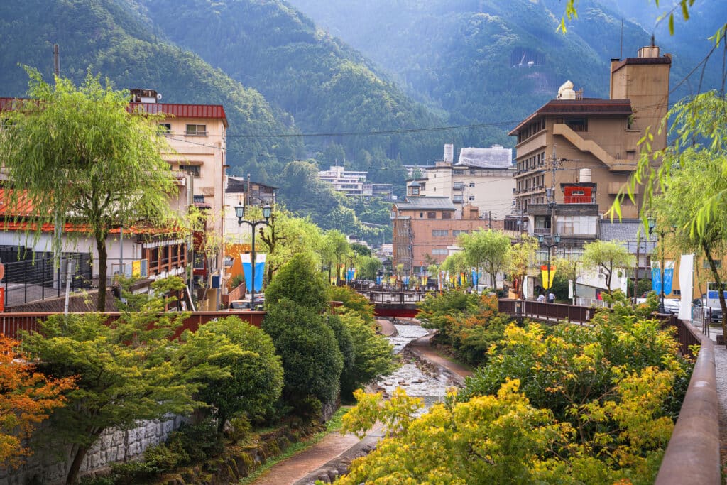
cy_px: 242
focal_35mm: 49
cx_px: 364
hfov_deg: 40.3
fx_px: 990
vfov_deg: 27.5
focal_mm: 49
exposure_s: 1/125
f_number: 8
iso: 100
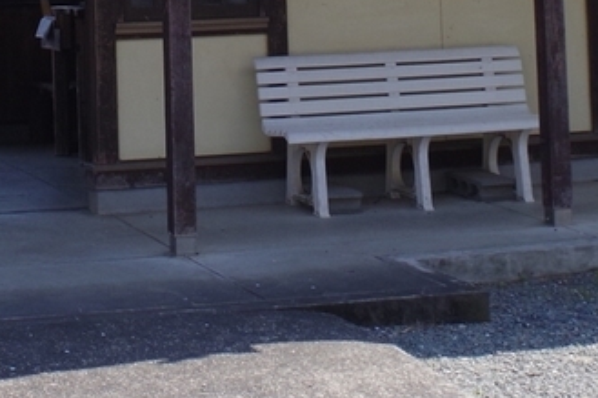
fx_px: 1906
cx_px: 100
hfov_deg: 17.6
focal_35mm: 115
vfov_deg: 11.2
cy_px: -303
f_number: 11
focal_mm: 21
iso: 400
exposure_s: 1/200
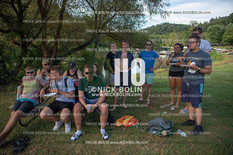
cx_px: 116
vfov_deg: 53.2
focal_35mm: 24
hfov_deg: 73.7
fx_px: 155
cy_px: 78
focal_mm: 24
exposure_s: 1/640
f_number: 3.2
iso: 160
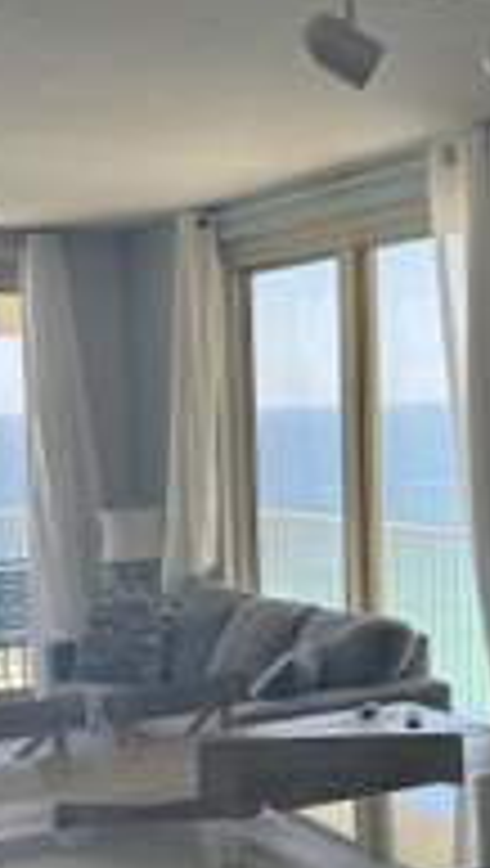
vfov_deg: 32.1
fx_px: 1497
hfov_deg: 18.6
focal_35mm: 65
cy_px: 573
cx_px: 256
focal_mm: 6.86
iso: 80
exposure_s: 1/501
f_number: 1.78
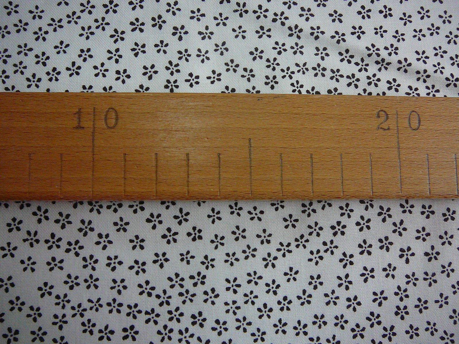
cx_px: 230
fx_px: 464
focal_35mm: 35
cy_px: 172
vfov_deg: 40.7
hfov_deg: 52.6
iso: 200
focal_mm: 5.2
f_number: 2.8
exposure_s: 1/30
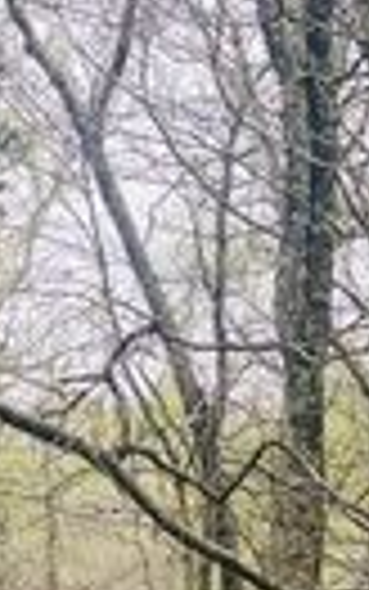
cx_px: 716
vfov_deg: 9.8
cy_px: 664
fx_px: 3391
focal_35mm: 211
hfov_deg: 6.1
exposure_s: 1/393
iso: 20
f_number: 2
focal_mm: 6
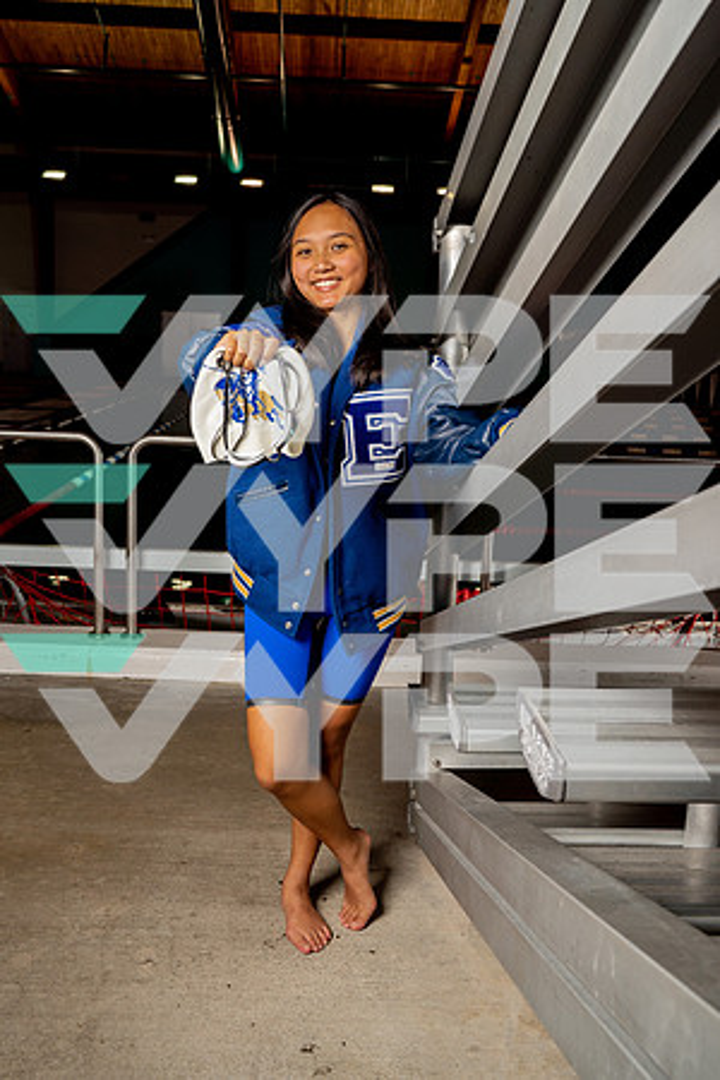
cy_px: 540
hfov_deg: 37.9
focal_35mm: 35
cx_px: 360
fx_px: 1050
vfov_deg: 54.4
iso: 200
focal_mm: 35
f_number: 6.3
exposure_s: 1/250
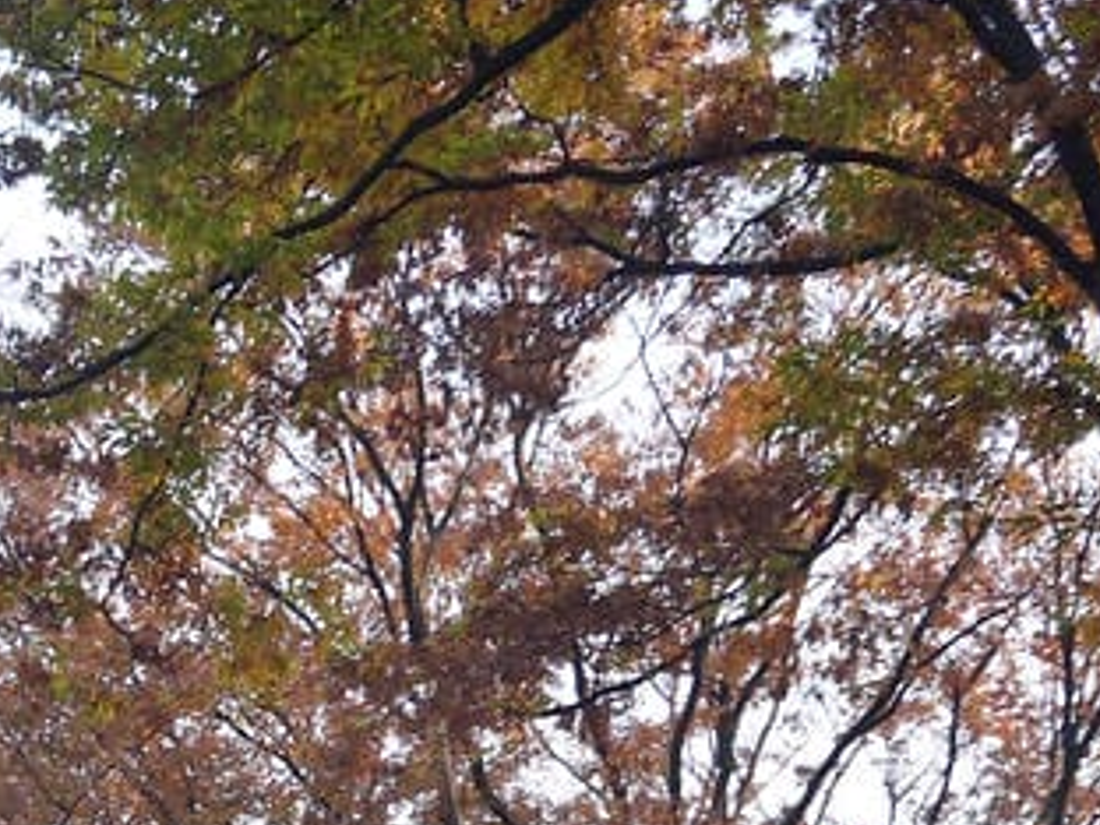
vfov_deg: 11.6
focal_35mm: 123
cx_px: -11
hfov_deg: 15.7
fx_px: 3909
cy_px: 1216
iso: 160
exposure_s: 1/160
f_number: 4.5
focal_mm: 16
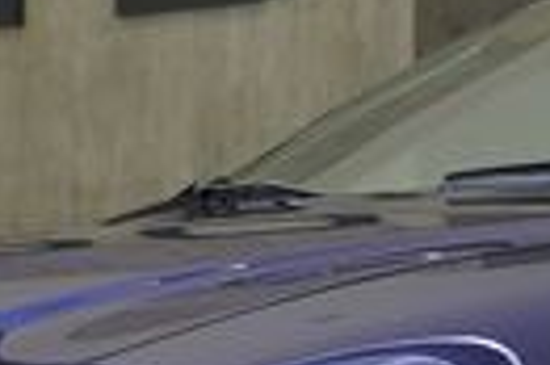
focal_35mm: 352
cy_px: 445
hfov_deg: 5.8
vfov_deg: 3.9
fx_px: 5371
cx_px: 659
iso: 160
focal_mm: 48
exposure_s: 1/320
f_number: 6.3
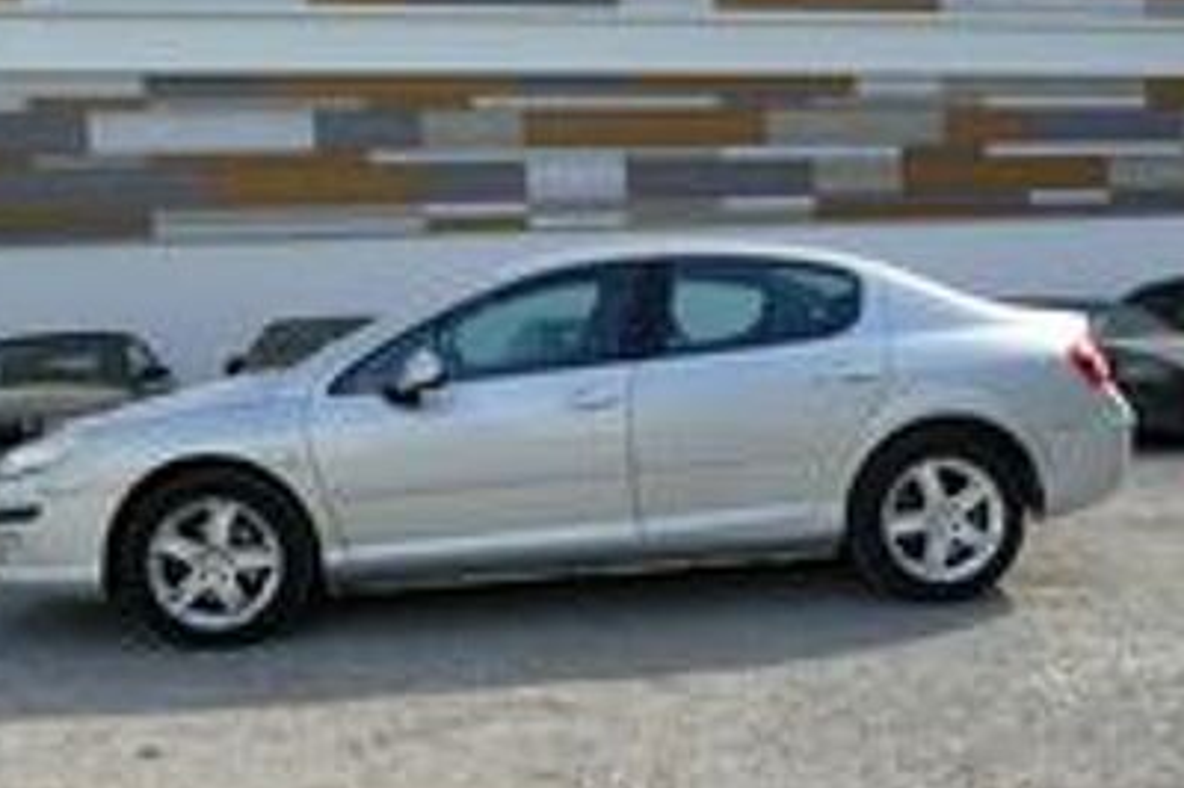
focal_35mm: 30
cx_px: 548
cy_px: 393
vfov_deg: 43.5
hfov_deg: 61.9
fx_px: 986
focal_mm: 9.12
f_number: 2.8
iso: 125
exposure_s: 1/800
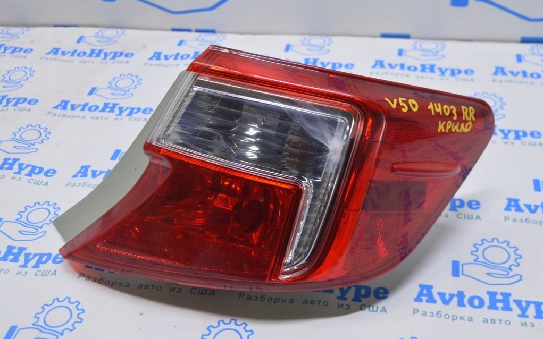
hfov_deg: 42.2
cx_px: 272
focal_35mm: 48
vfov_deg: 27.1
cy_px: 165
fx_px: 703
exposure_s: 1/20
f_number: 5.6
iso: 400
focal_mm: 31
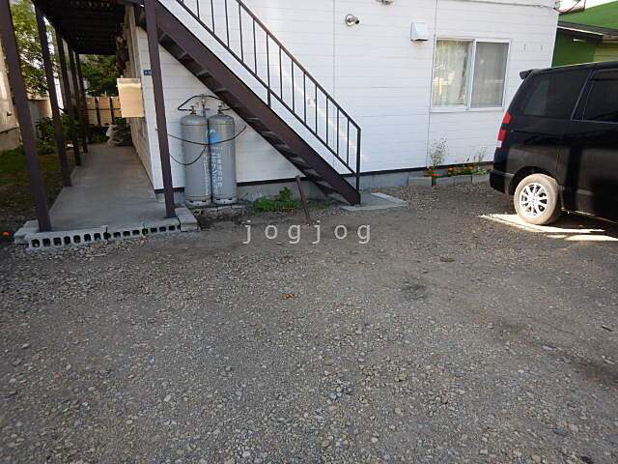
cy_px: 232
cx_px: 309
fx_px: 428
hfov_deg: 71.6
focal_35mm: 24
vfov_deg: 56.8
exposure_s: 1/250
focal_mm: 4.3
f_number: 2.8
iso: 125
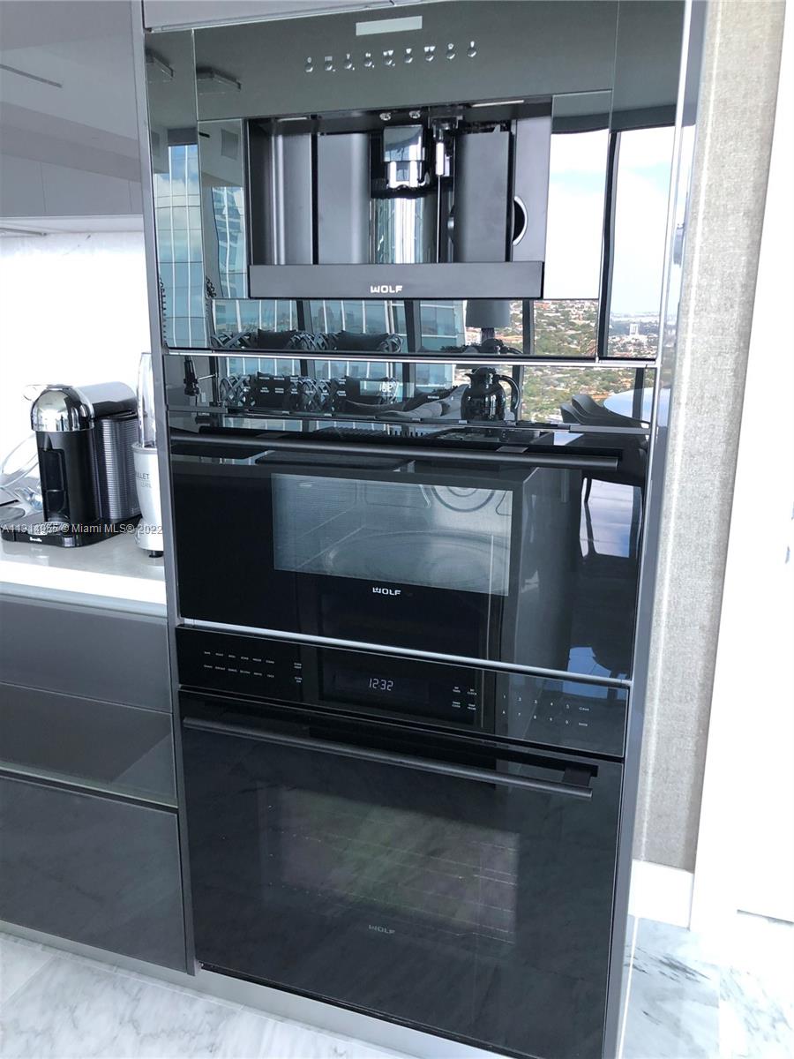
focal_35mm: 28
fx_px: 856
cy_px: 530
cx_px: 397
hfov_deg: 49.7
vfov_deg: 63.4
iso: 40
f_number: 1.8
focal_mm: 4
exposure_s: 1/24
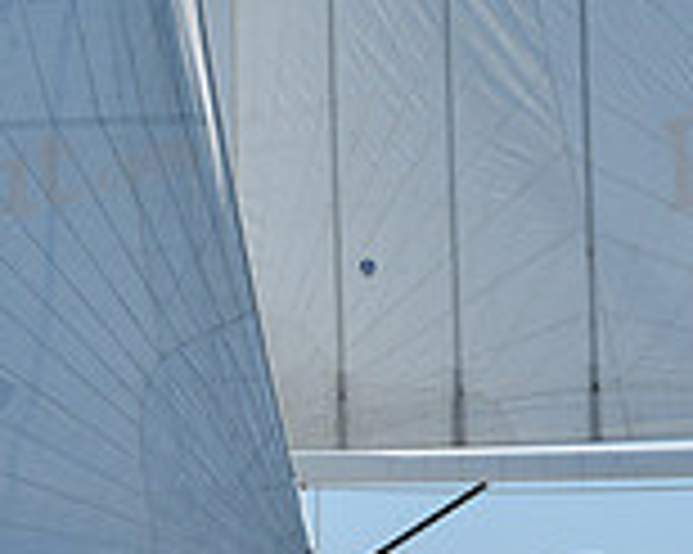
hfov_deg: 7.8
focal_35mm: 248
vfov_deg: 6.2
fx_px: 5083
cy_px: 390
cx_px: 432
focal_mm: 70
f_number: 7.1
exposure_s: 1/1600
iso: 250
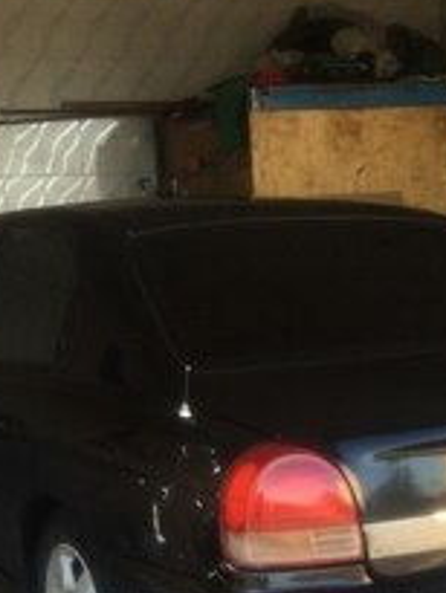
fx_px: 1201
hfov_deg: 21.0
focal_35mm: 70
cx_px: 264
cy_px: 628
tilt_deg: -18.2
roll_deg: +2.8
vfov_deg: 26.0
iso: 32
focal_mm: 4.15
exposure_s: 1/149
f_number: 2.2
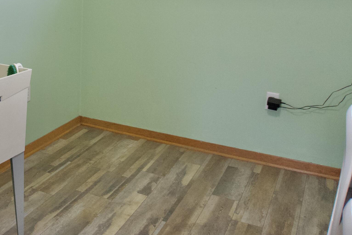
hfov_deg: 38.5
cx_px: 25
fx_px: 459
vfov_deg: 27.2
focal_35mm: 47
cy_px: 7
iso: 1600
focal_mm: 16
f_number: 3.5
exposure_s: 1/160
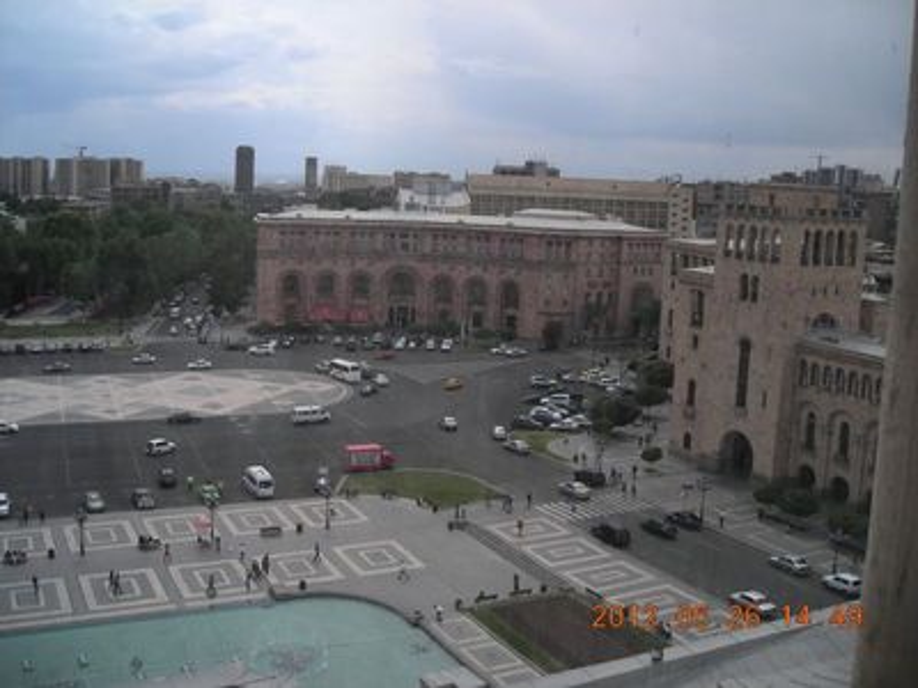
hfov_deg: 49.0
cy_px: 344
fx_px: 1008
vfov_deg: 37.7
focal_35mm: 38
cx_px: 459
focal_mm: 6.3
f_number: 6.4
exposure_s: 1/291
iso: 50
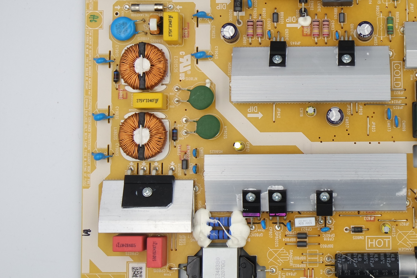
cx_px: 327
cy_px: 108
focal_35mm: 75
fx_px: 869
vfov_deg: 18.2
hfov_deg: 26.5
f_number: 5.6
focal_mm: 16
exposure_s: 1/100
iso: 160
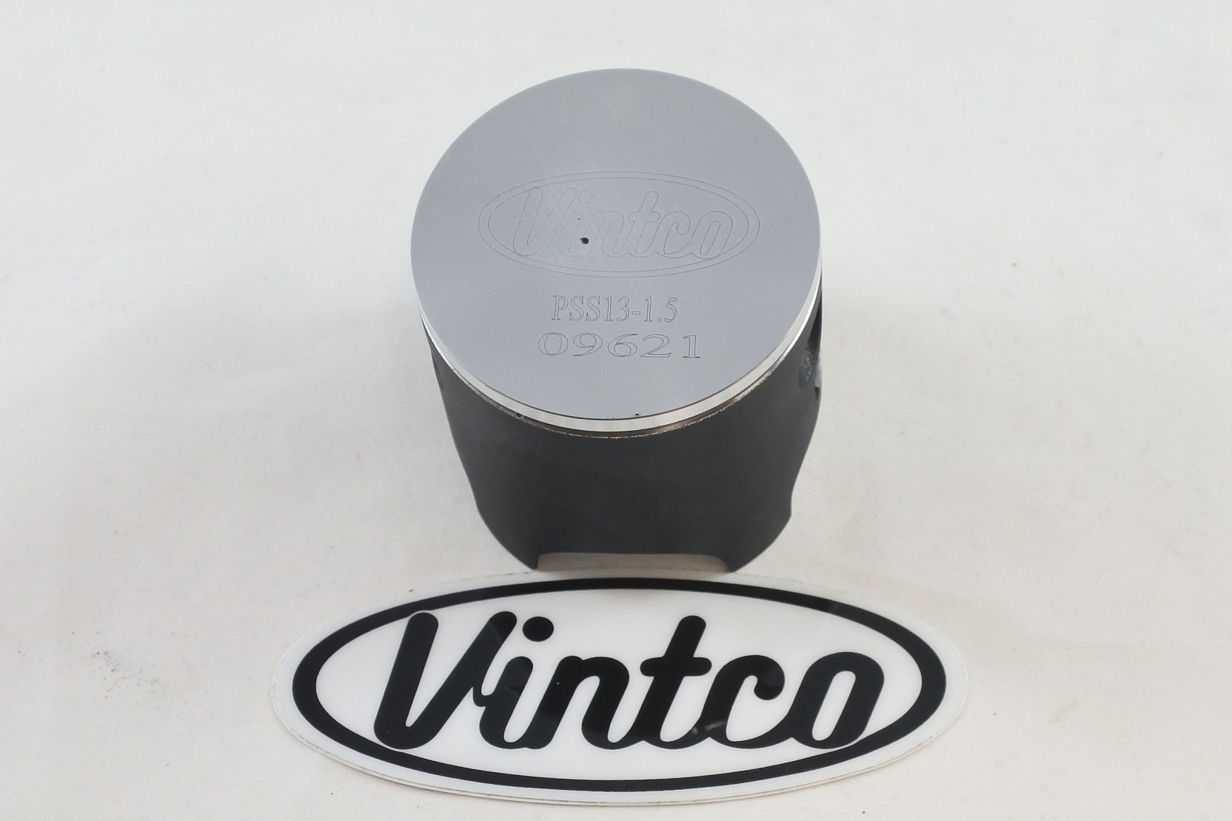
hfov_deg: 51.9
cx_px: 616
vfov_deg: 35.9
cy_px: 410
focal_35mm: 37
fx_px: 1266
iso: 400
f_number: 4
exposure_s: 1/160
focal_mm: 14
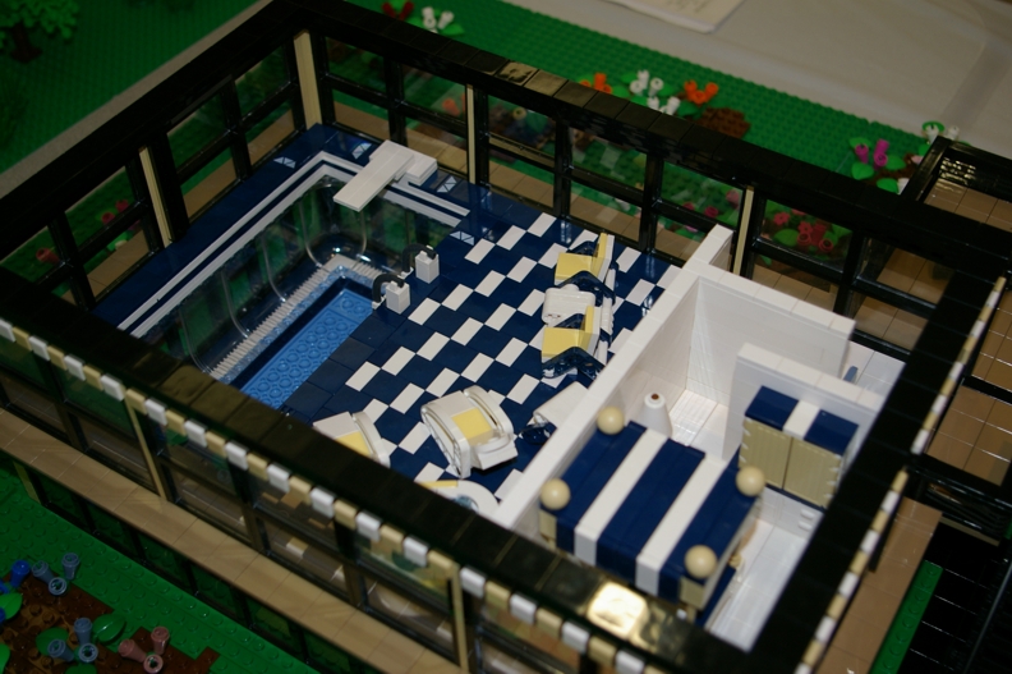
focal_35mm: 42
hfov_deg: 46.4
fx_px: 1180
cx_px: 506
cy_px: 337
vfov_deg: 31.9
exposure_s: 1/45
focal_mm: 28
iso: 200
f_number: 4
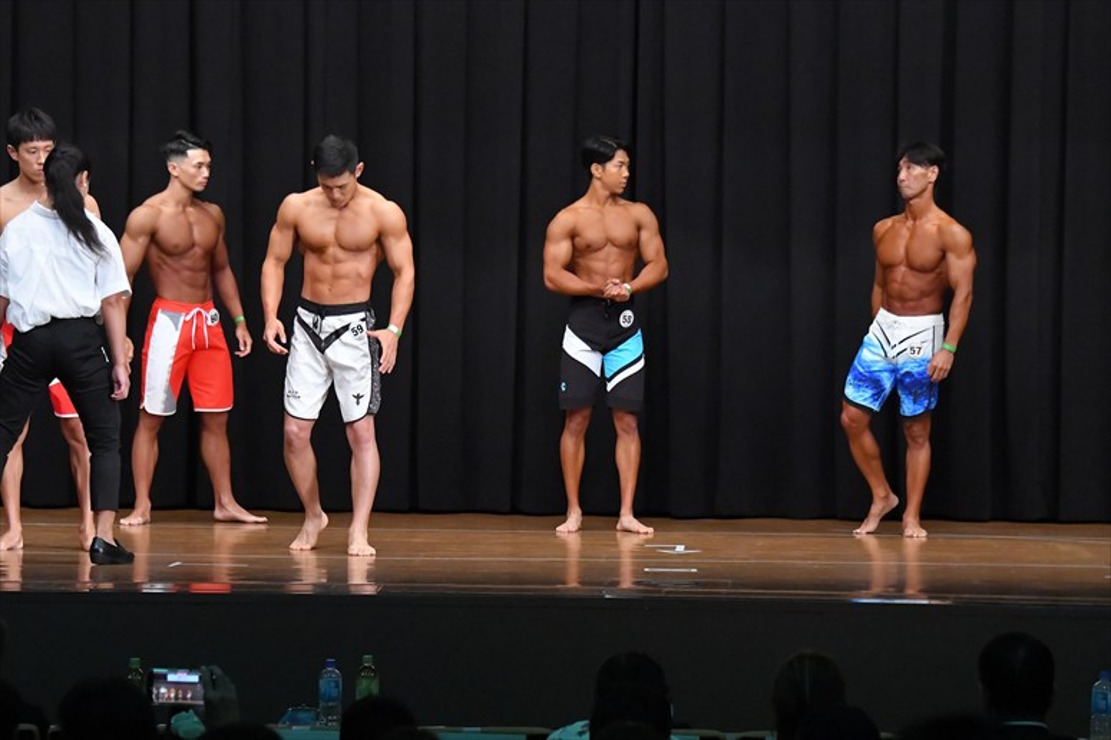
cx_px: 556
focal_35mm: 157
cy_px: 370
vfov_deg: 8.7
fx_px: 4843
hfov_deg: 13.1
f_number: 5.6
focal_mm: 105
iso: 8000
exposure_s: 1/400
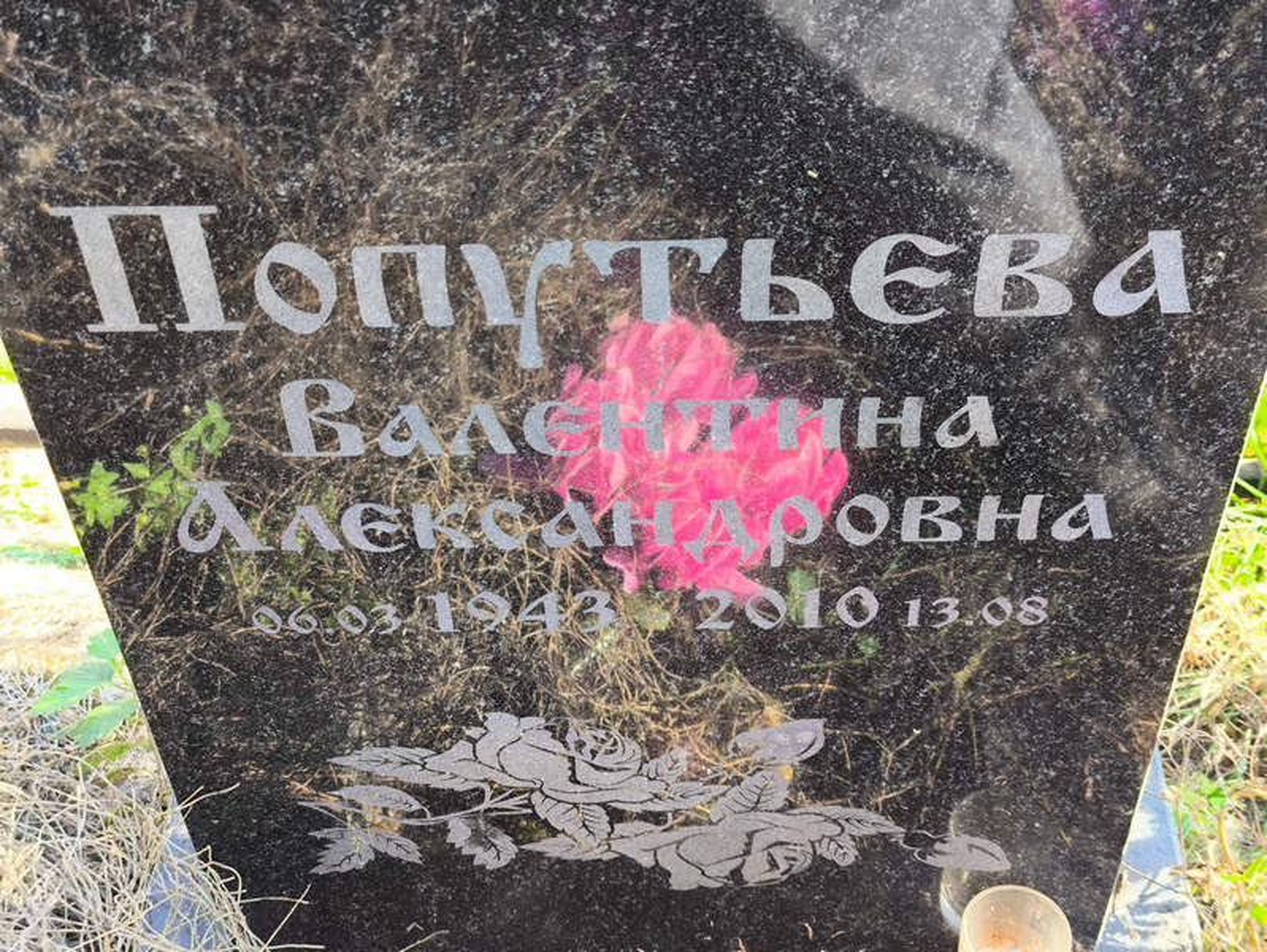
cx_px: 634
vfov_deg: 29.1
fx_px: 1831
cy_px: 476
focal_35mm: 50
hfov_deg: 38.2
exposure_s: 1/100
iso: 50
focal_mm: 4.71
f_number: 1.7
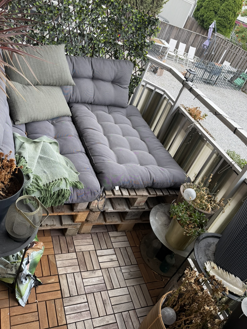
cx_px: 129
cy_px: 148
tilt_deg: -30.3
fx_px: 276
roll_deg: -23.7
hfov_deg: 48.2
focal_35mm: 29
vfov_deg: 61.5
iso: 64
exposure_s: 1/225
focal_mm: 6.76
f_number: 1.78
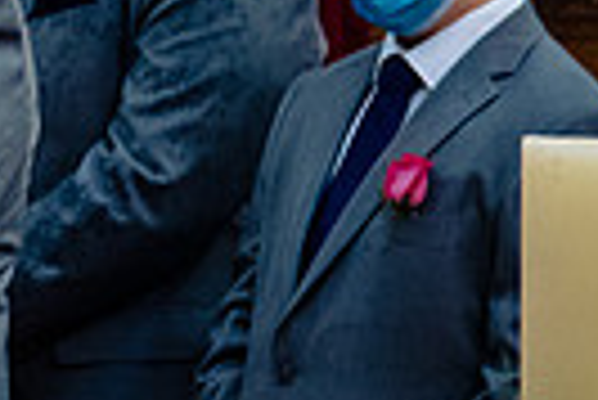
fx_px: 7117
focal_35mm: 428
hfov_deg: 4.8
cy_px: -25
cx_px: -270
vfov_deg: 3.2
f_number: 4
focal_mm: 98
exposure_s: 1/160
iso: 4000
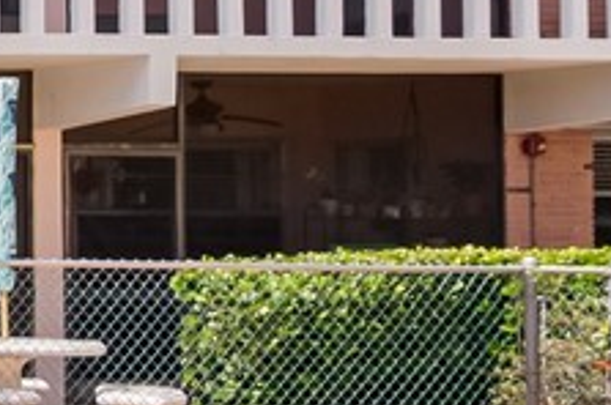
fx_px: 2068
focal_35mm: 122
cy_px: 196
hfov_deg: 10.5
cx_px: -1314
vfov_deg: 11.2
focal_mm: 16
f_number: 8
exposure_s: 1/200
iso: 100
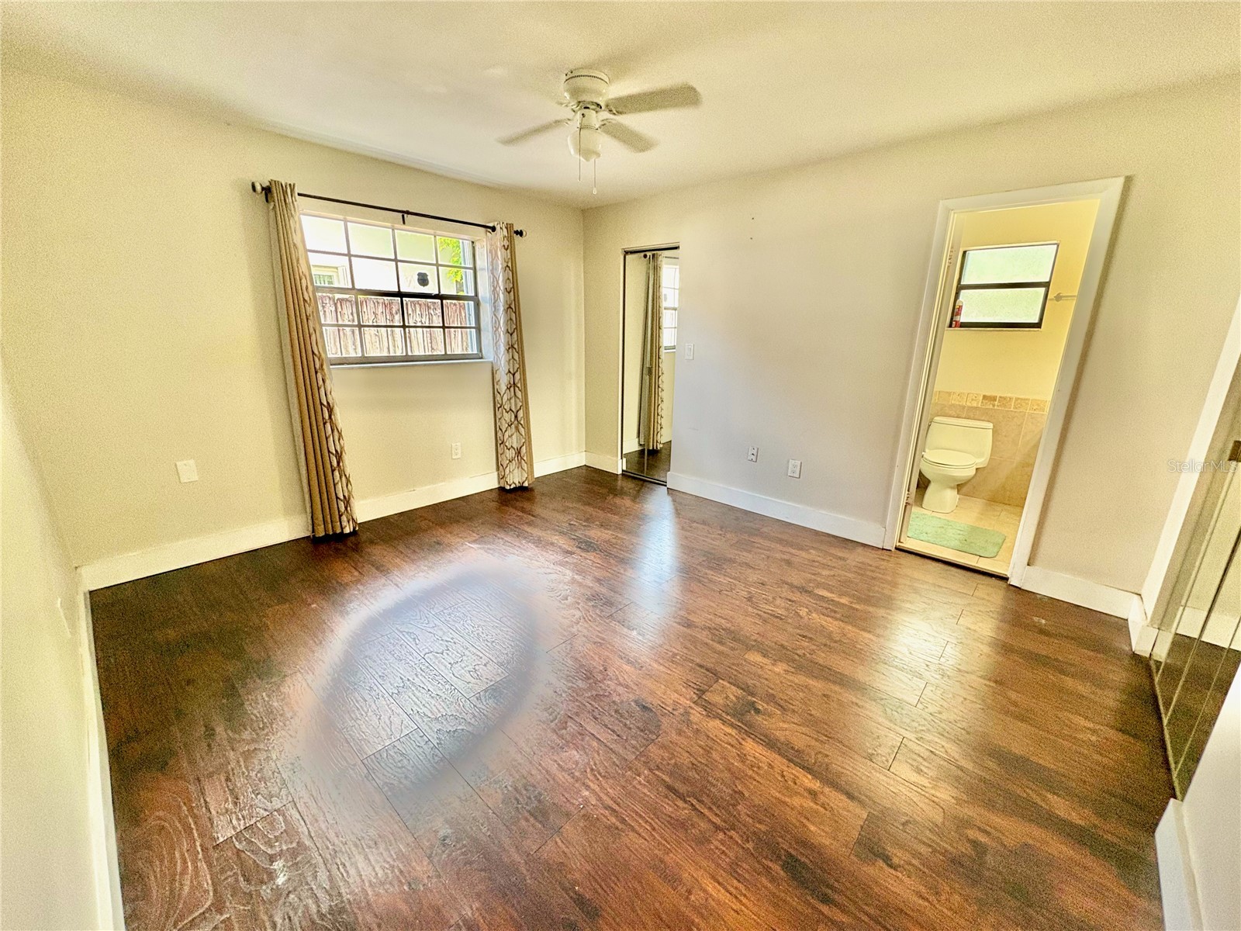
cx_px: 620
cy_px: 466
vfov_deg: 85.7
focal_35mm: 14
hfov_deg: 102.1
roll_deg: -1.0
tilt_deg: -15.4
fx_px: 502
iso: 250
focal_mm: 2.22
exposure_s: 1/60
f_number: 2.2
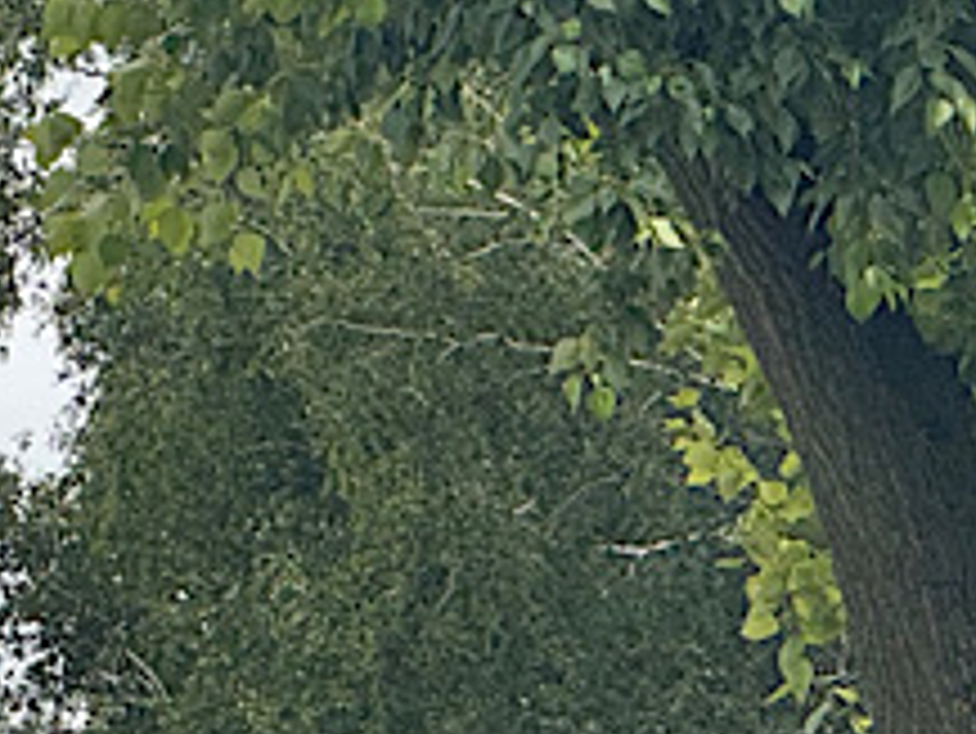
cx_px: -436
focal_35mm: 552
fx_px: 15572
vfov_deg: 2.7
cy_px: 572
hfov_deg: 3.6
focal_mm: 15.66
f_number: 2.8
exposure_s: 1/439
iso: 50
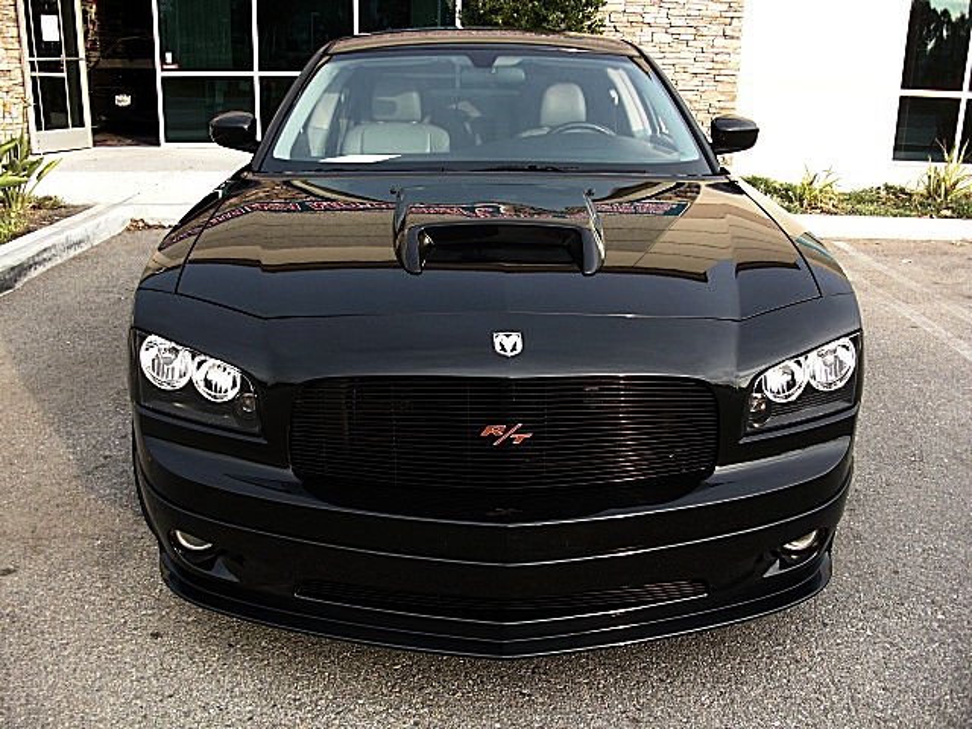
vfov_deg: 39.7
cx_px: 486
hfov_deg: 51.4
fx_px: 1011
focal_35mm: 36
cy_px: 364
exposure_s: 1/100
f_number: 2.8
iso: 50
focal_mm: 6.3
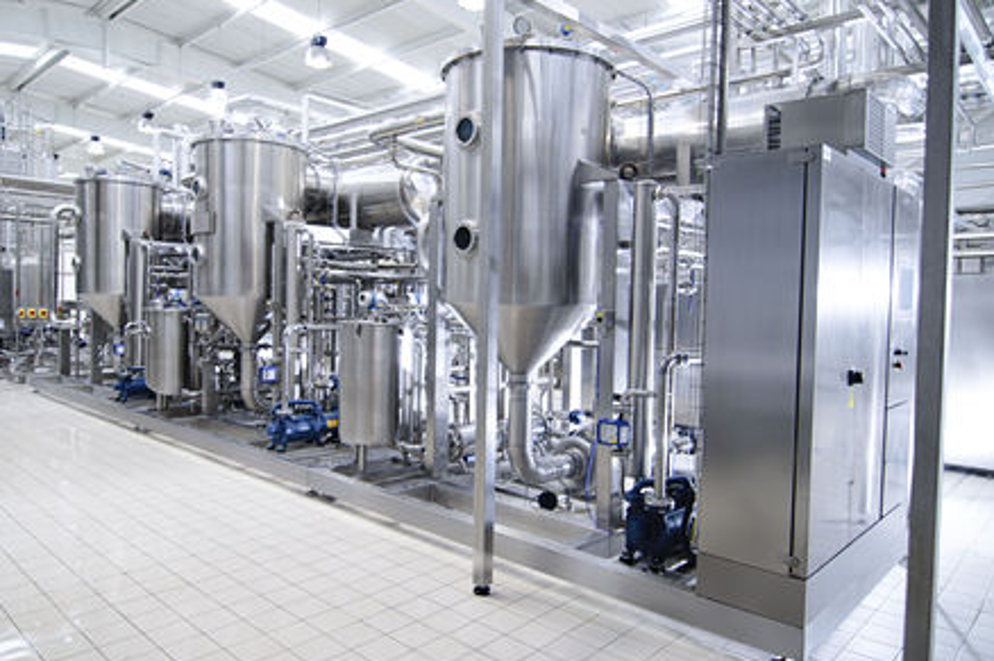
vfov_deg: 53.0
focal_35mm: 24
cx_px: 477
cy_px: 316
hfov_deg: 73.8
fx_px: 662
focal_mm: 14
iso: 200
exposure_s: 1/60
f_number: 2.8
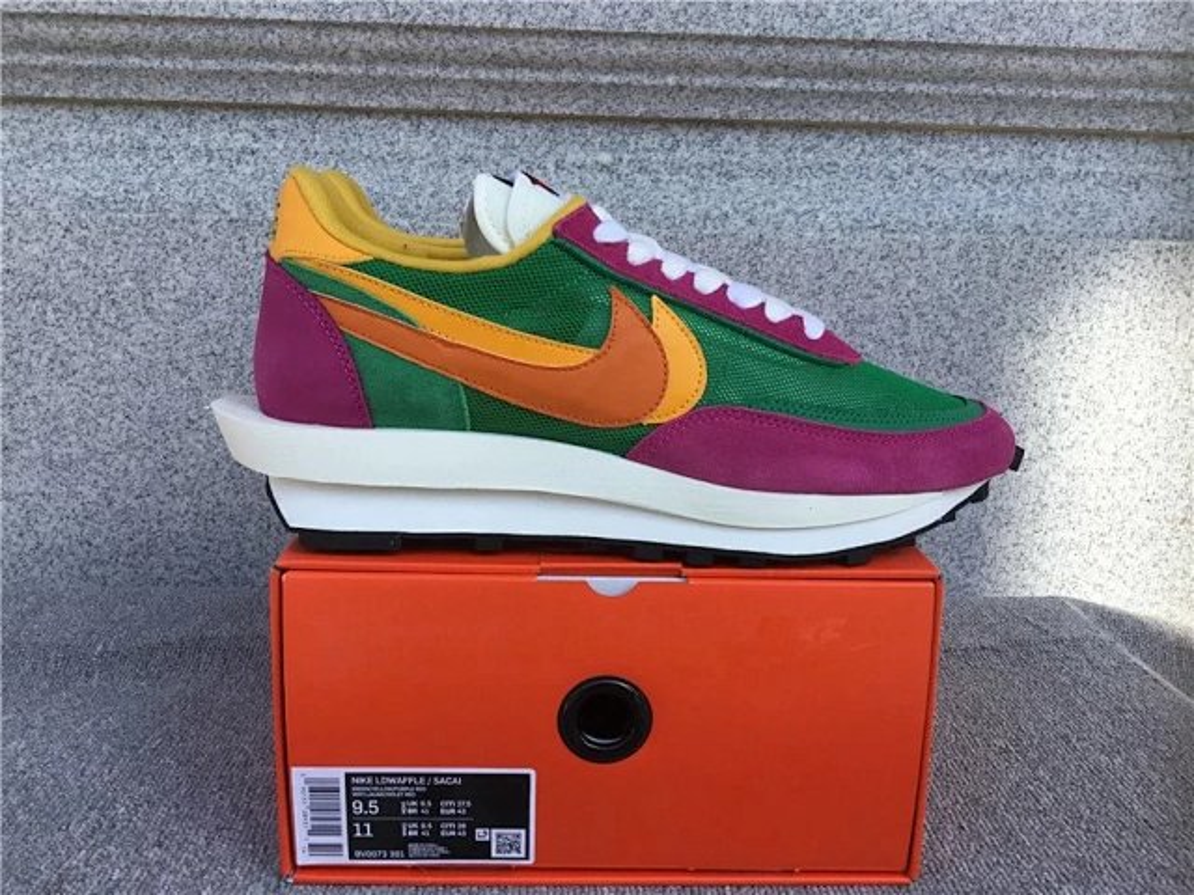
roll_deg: -1.4
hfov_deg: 58.4
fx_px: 1069
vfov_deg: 45.4
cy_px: 448
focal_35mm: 31
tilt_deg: -11.0
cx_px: 597
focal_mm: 3.3
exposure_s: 1/604
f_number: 2.4
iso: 25
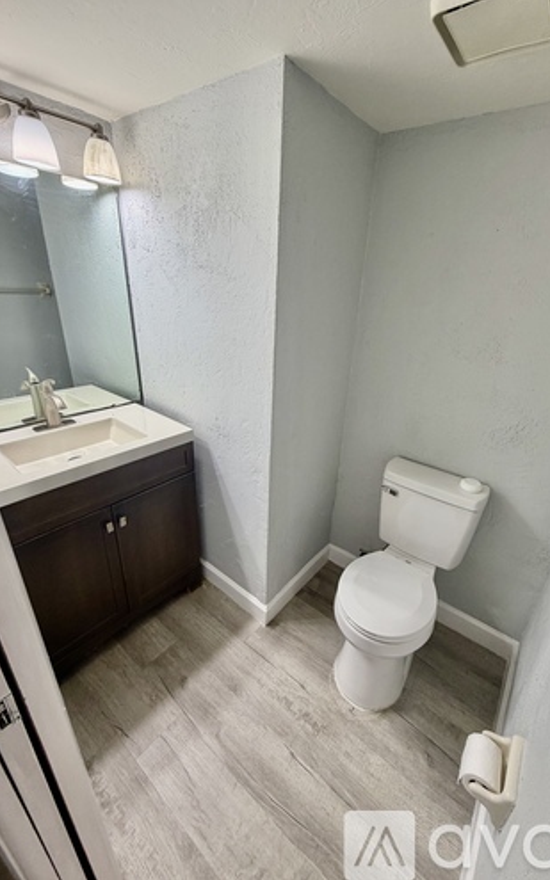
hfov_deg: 74.6
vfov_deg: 101.5
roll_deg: -3.9
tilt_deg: -23.3
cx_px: 298
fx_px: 360
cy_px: 437
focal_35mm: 15
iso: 125
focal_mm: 2.22
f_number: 2.2
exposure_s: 1/120
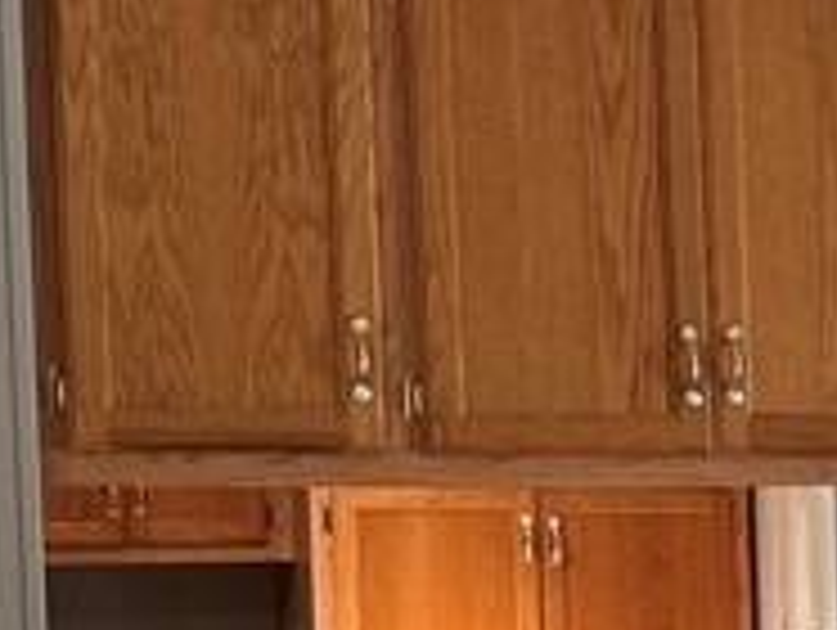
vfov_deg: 11.0
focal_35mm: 132
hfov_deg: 13.5
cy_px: 788
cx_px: 1454
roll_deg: +0.5
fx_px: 3196
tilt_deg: -5.7
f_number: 1.78
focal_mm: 6.86
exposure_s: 1/121
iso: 125
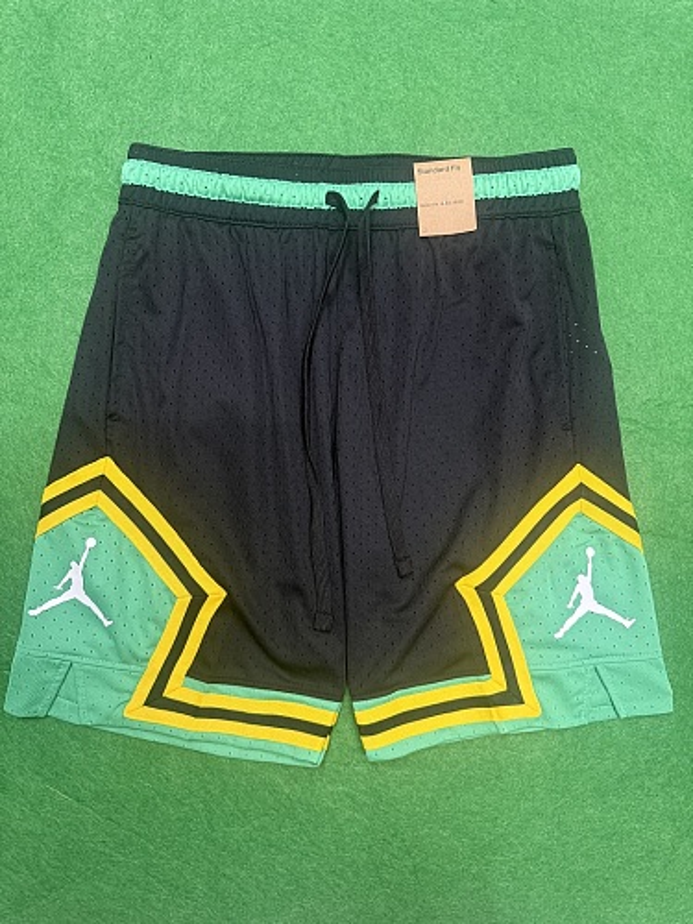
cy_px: 462
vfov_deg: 71.6
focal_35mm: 24
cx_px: 346
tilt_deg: -86.0
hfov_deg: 56.8
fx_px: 641
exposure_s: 1/50
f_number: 1.78
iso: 320
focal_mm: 6.76
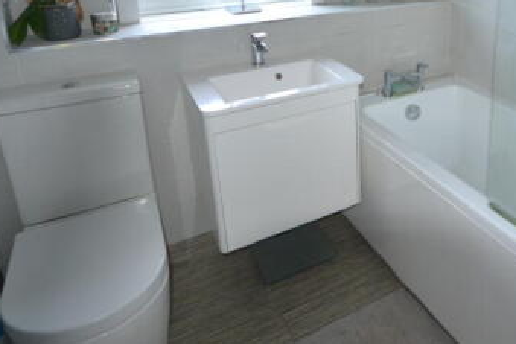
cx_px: 380
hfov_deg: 60.6
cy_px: 51
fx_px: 416
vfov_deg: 42.2
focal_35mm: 29
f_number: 4
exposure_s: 1/60
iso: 800
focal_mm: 10
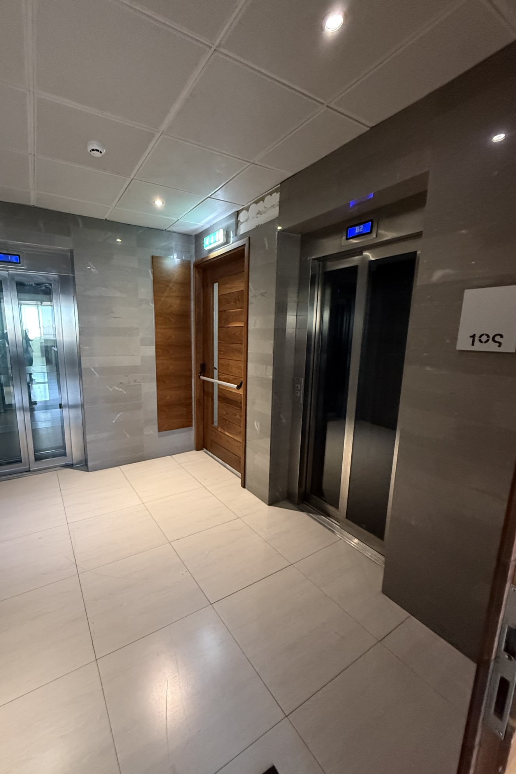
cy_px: 392
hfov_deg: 76.8
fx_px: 323
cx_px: 218
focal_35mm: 15
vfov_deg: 100.4
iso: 640
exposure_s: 1/50
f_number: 2.2
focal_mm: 2.22
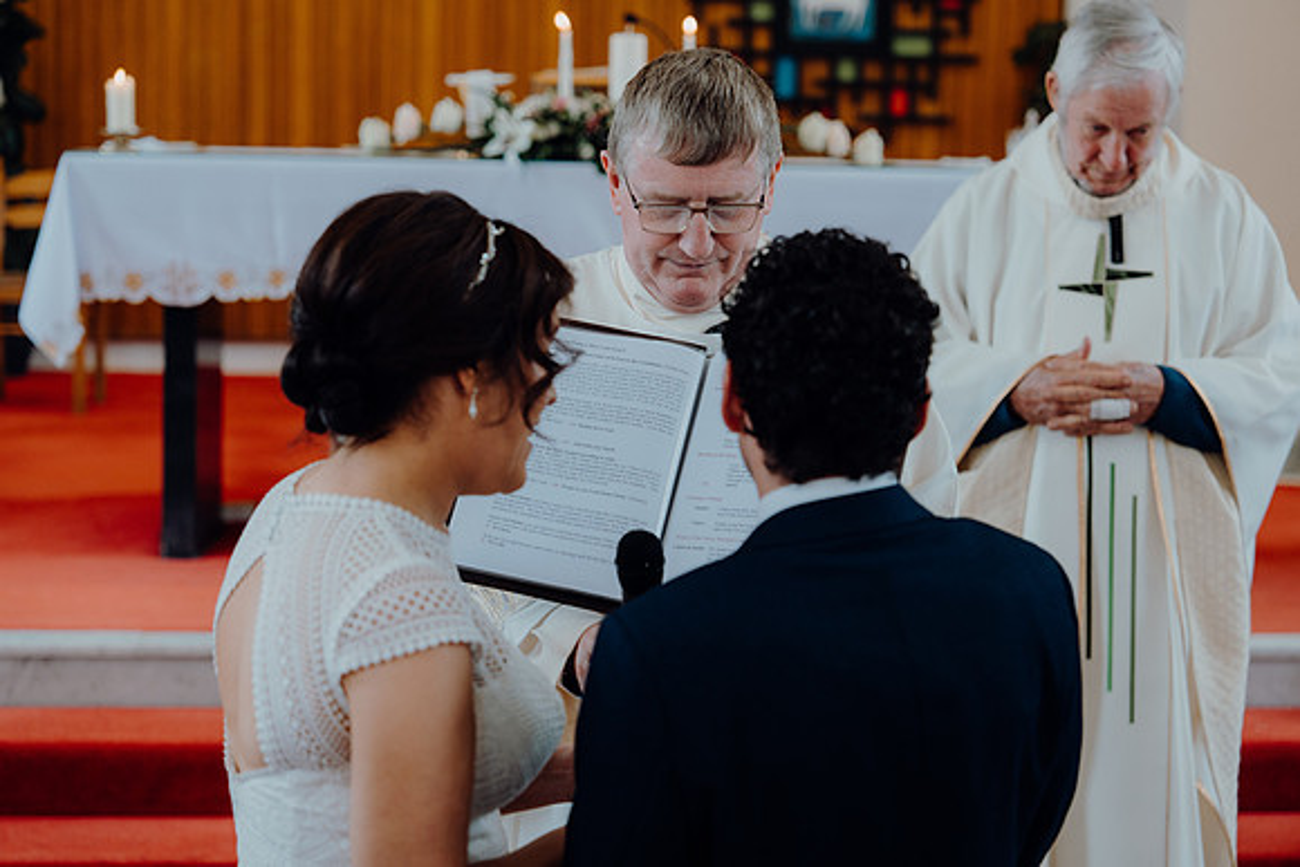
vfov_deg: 20.0
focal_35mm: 68
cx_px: 650
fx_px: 2456
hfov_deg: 29.6
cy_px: 434
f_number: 2.8
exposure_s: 1/200
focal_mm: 68
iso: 500
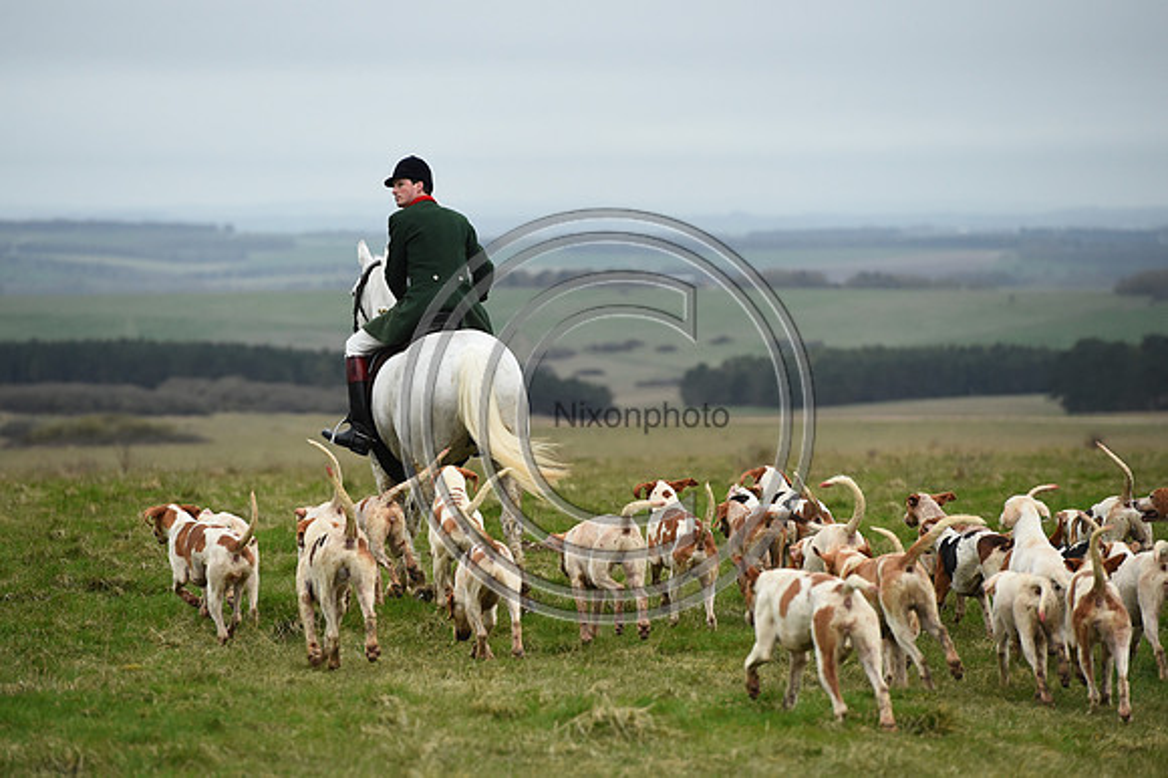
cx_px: 584
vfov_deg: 6.9
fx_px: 6485
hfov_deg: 10.3
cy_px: 389
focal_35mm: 200
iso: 2500
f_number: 4.5
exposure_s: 1/1250
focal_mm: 200
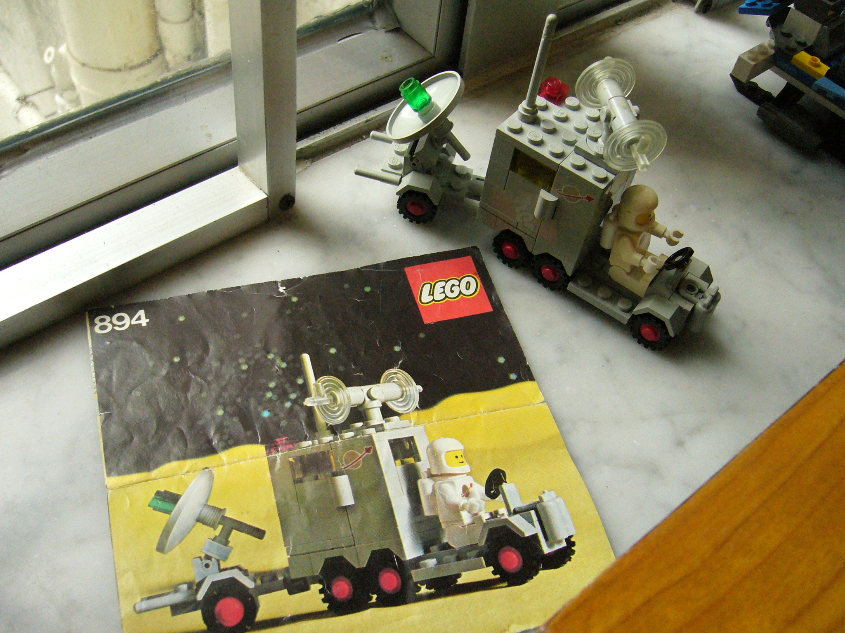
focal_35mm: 35
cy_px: 316
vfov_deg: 40.7
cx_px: 422
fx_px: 854
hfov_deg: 52.6
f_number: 2.8
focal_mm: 5.8
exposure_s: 1/250
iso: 400
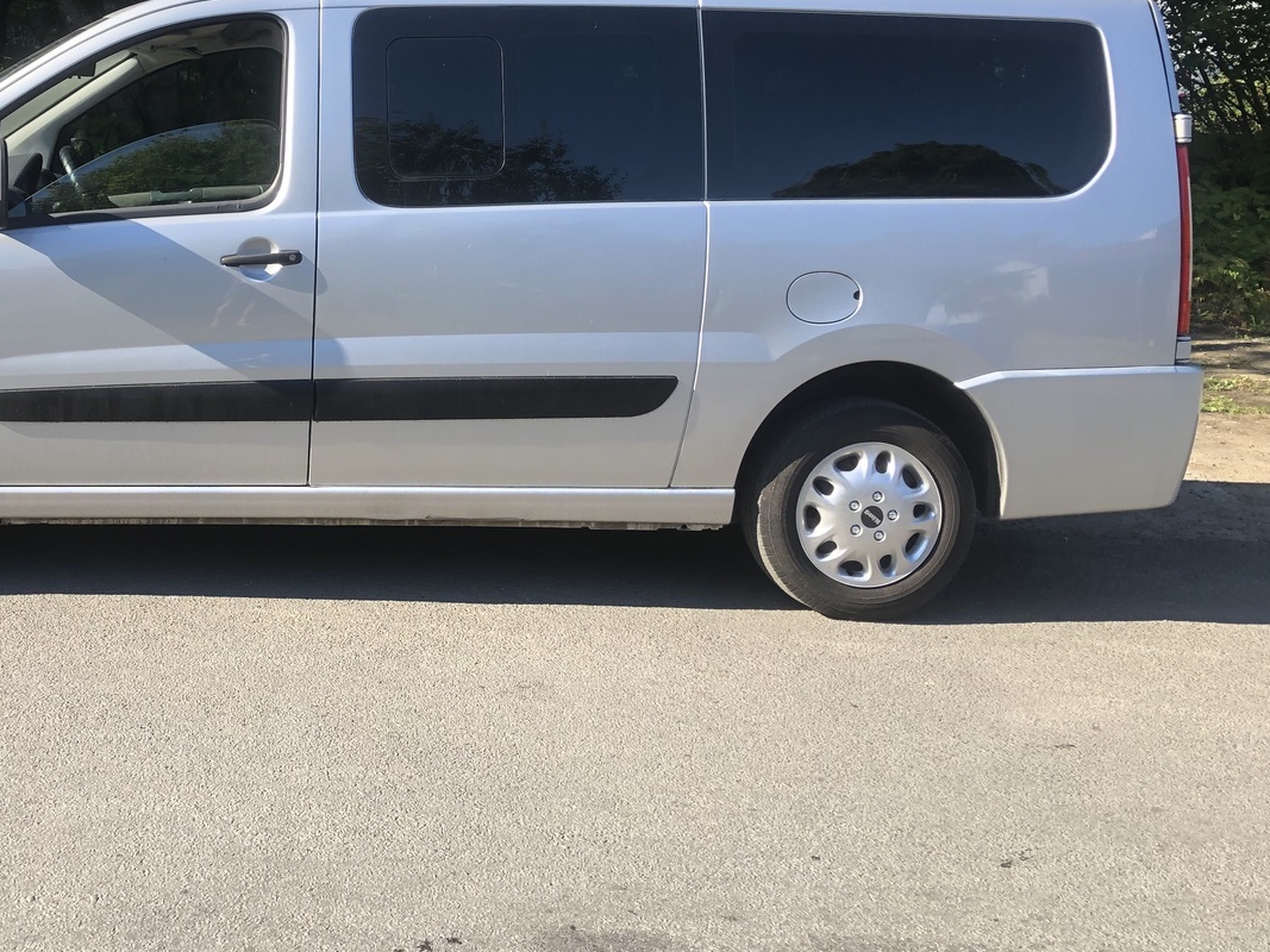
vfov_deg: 34.0
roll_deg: -3.2
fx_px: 1541
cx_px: 348
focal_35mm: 42
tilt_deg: -9.2
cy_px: 300
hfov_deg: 43.6
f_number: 1.8
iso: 20
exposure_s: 1/600
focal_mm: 3.99
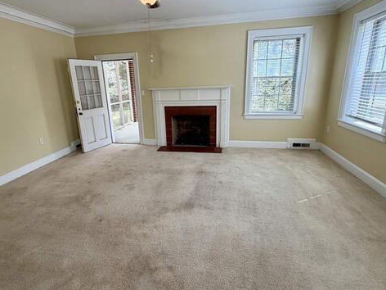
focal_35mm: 19
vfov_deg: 68.6
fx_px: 212
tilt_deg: -13.8
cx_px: 181
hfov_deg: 84.6
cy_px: 137
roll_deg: +2.1
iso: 64
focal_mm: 2.22
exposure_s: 1/121
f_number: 2.2
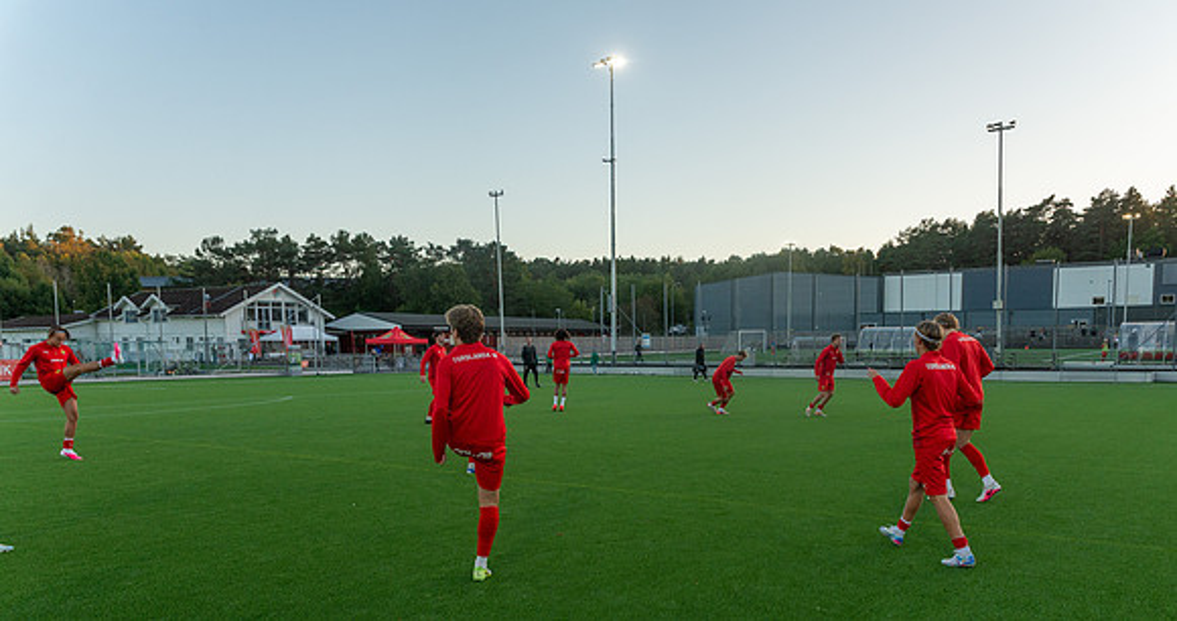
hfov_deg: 68.3
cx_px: 649
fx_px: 865
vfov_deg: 38.8
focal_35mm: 28
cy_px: 433
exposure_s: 1/640
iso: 560
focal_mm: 24
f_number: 4
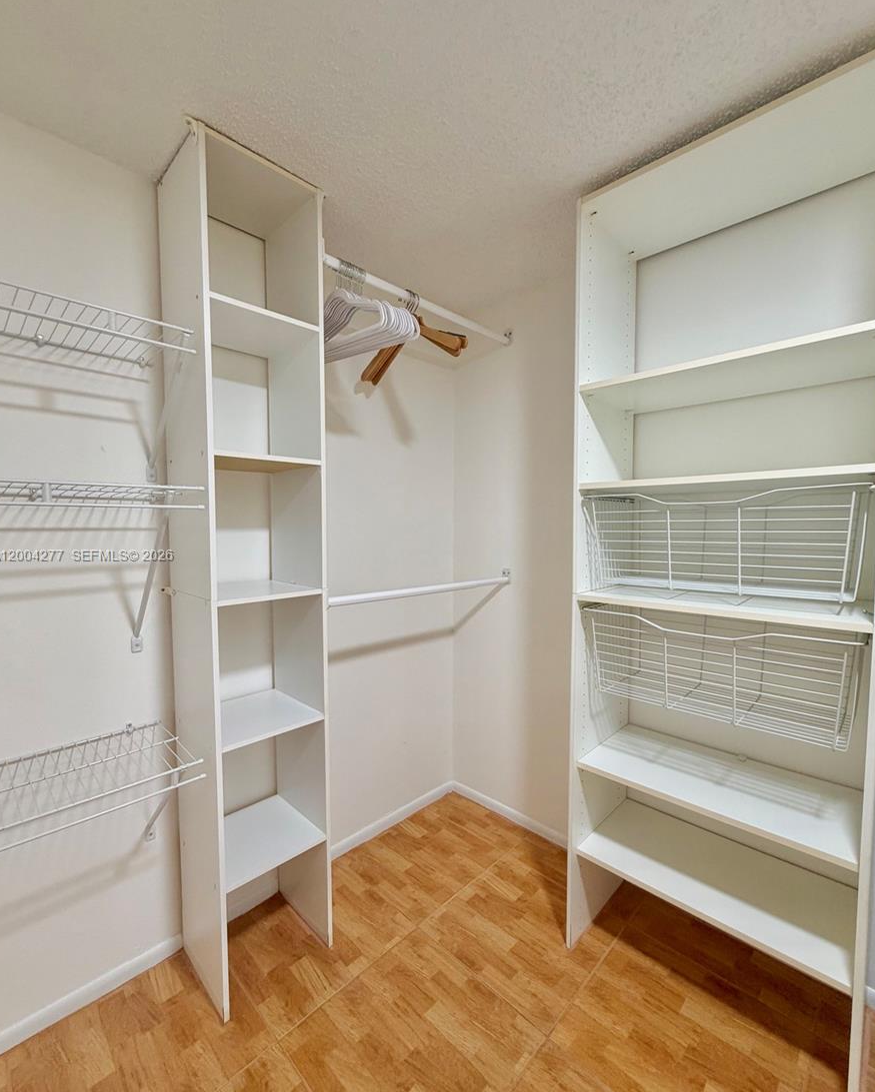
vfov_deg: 96.8
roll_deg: +0.0
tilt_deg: -3.6
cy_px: 556
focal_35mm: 15
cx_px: 438
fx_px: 485
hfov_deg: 84.1
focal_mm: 2.22
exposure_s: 1/60
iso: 250
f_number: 2.2
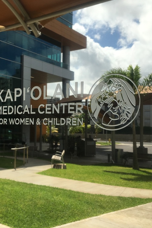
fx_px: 260
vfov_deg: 47.4
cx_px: 53
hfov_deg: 32.4
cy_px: 114
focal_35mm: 41
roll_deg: -0.4
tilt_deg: +2.2
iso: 25
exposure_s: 1/836
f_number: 2.2
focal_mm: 4.15
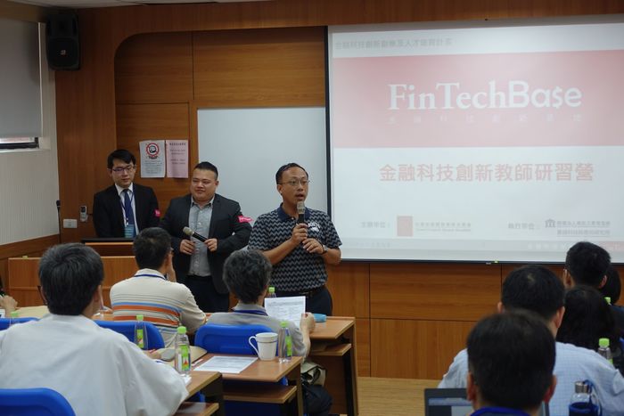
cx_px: 312
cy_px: 208
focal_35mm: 70
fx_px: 1214
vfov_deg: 19.5
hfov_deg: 28.8
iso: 200
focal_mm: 25.7
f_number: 2.8
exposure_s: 1/80
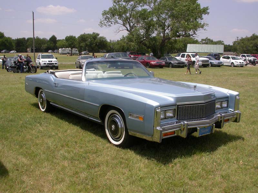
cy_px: 96
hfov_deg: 49.0
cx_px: 129
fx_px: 283
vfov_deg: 37.7
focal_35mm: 38
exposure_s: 1/427
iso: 100
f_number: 7.5
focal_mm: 7.85
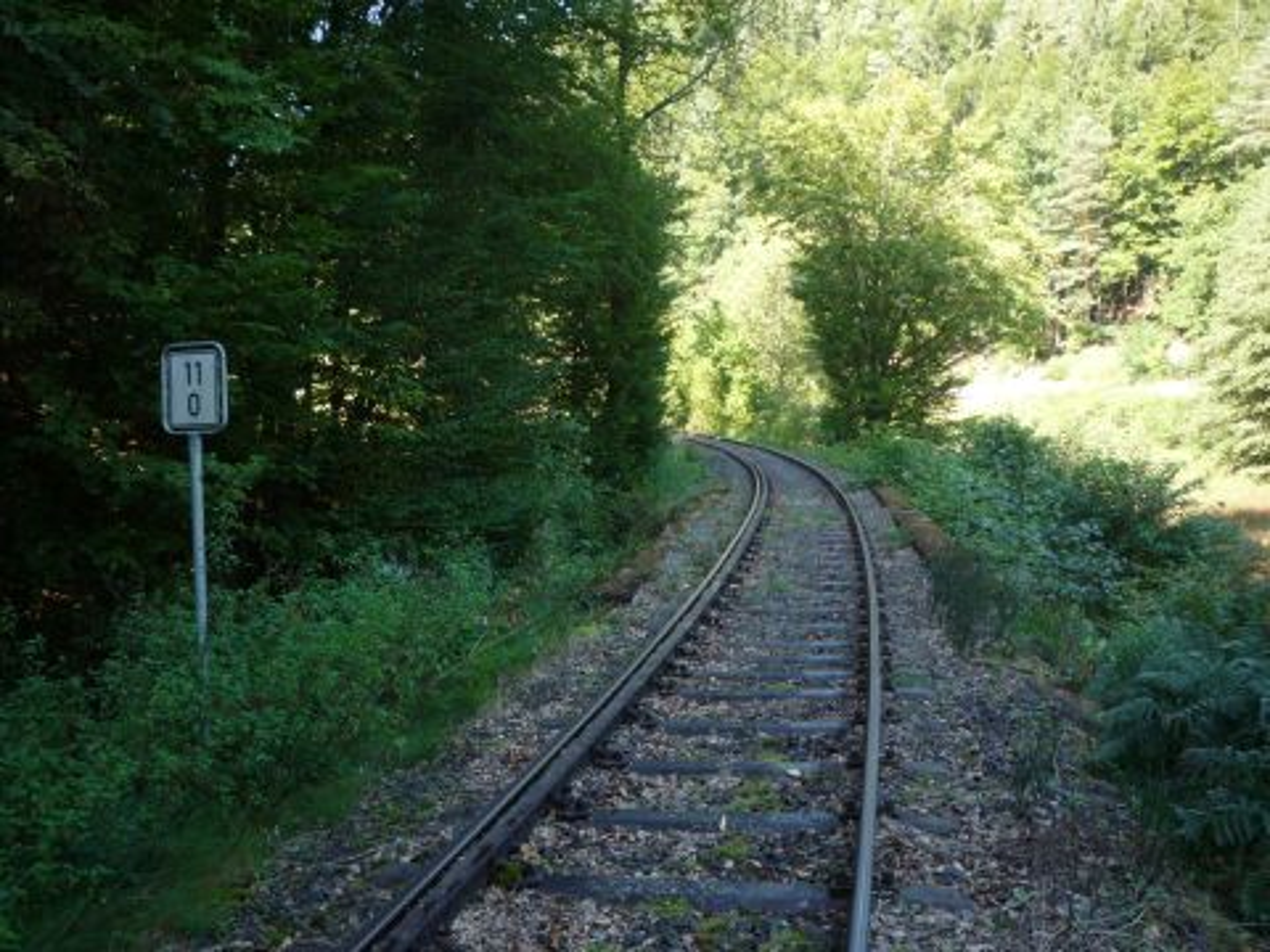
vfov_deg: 44.2
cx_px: 635
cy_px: 476
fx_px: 1174
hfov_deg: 56.8
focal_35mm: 32
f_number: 3.3
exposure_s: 1/80
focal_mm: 5.2
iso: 100
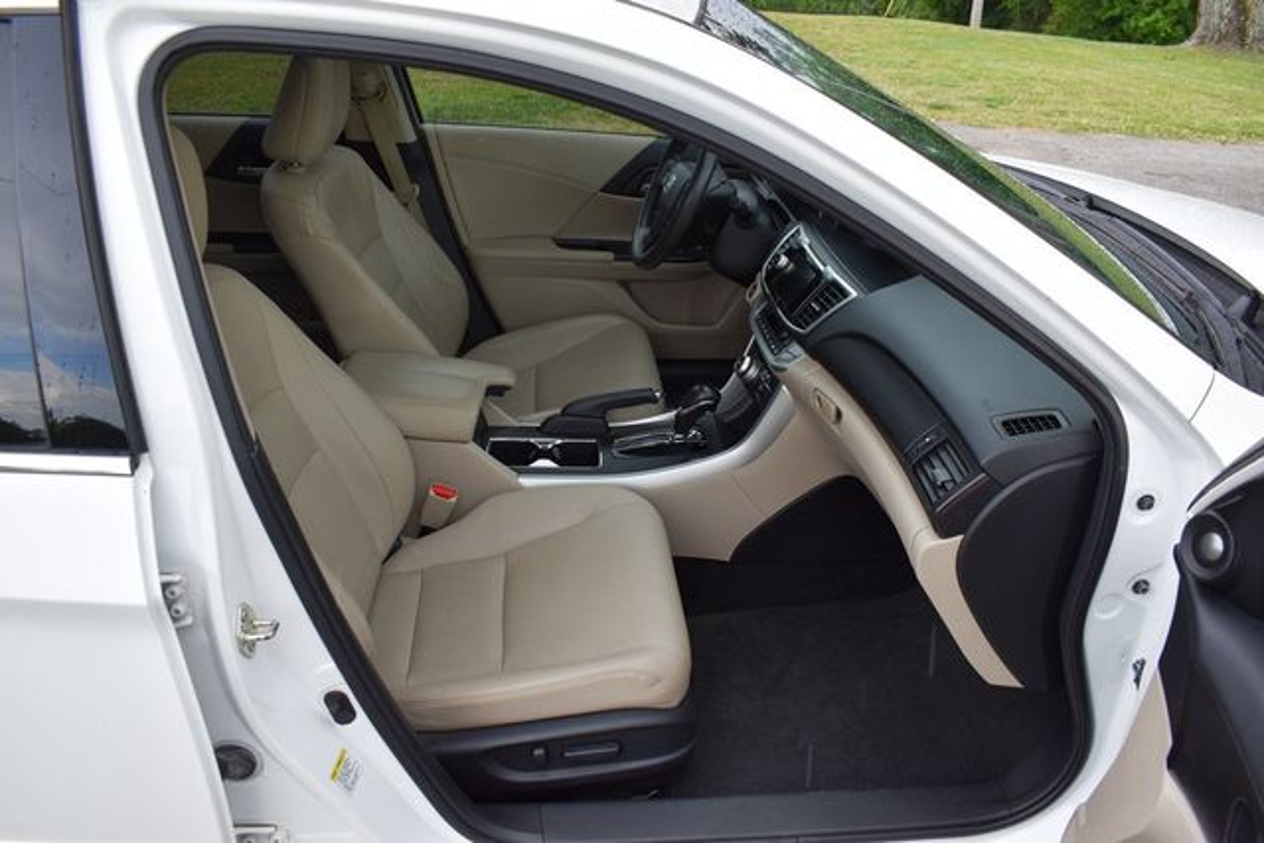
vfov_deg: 48.0
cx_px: 632
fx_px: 948
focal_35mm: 27
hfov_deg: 67.4
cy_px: 422
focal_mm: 18
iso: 360
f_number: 5.6
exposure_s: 1/250
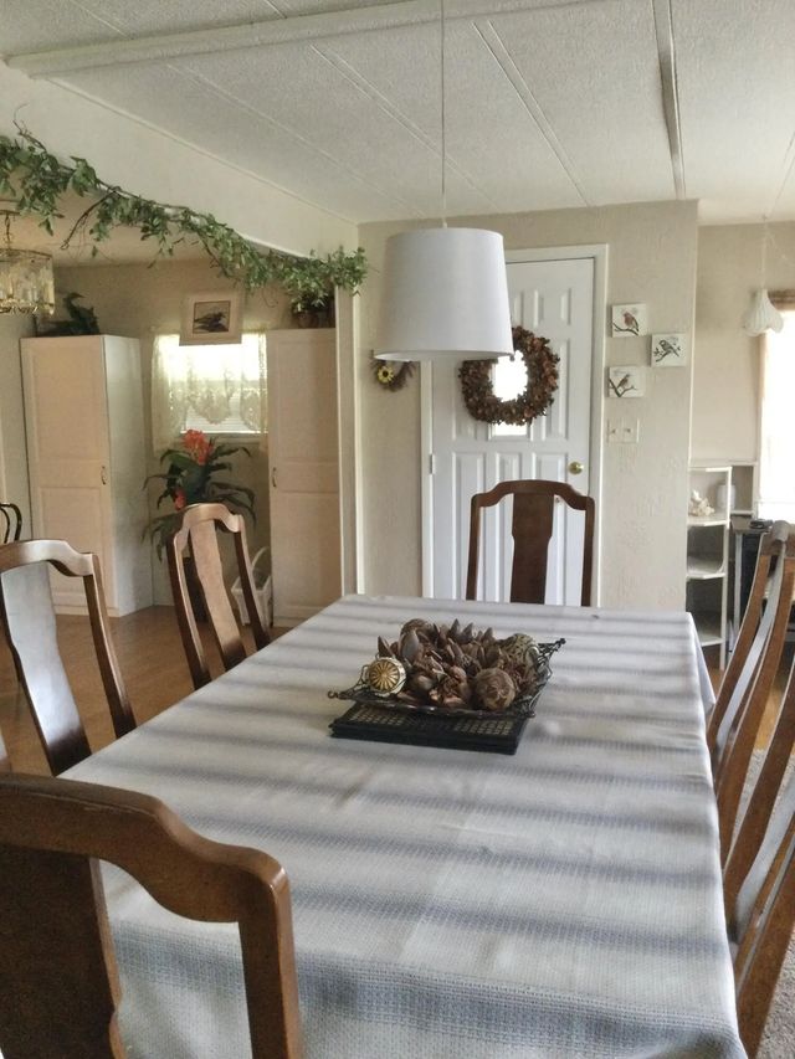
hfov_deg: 45.5
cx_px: 398
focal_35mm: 31
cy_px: 530
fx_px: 949
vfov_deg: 58.3
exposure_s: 1/30
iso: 160
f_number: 2.4
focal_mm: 3.3
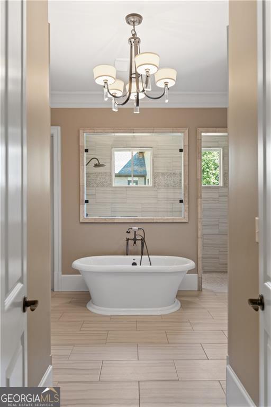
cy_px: 204
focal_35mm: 26
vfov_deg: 69.4
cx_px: 136
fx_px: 294
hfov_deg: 49.6
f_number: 6.3
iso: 1250
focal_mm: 26
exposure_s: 1/25
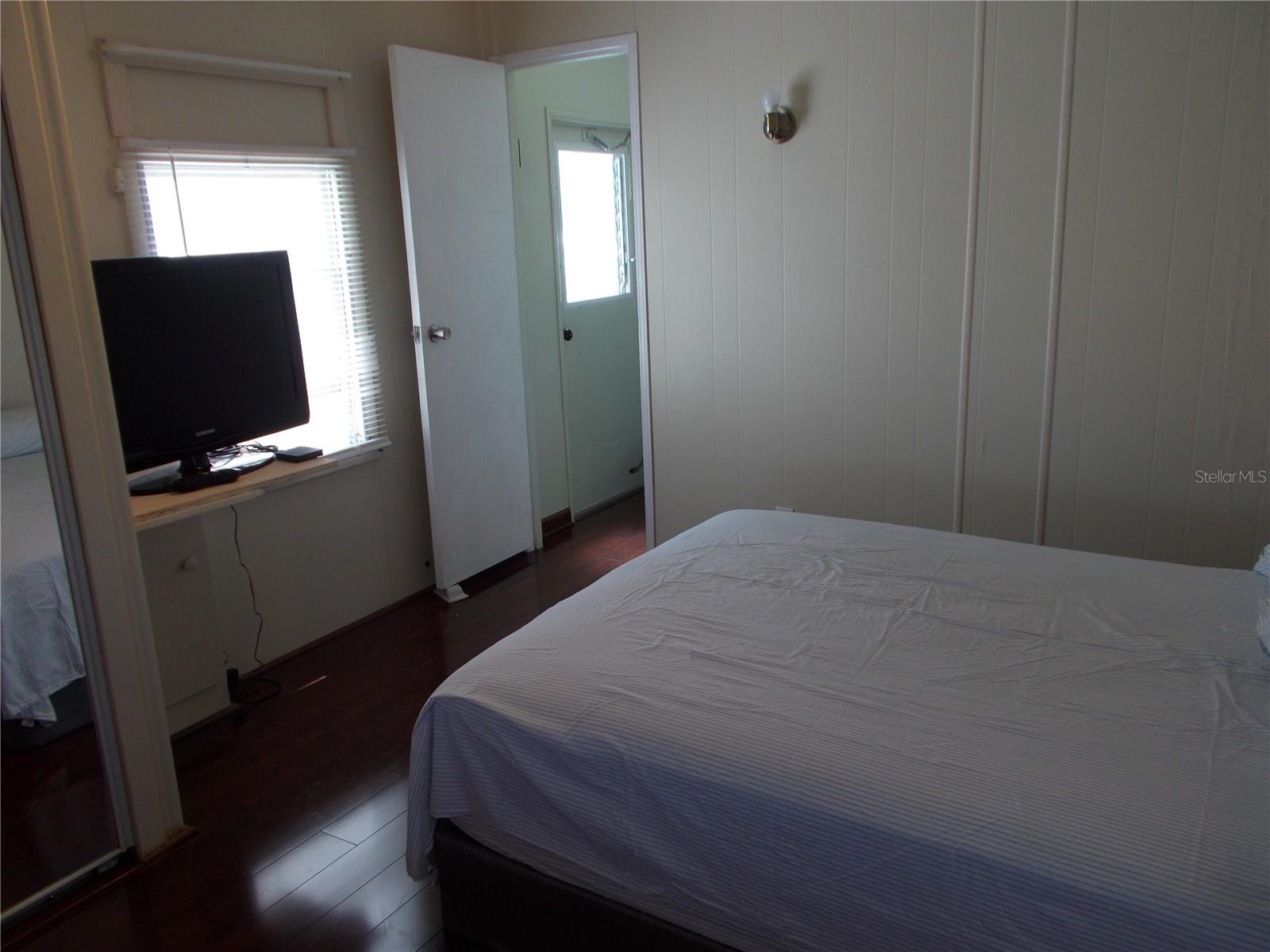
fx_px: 954
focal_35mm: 26
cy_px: 476
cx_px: 635
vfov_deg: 53.1
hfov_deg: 67.3
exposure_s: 1/50
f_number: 3.2
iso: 80
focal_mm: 4.6
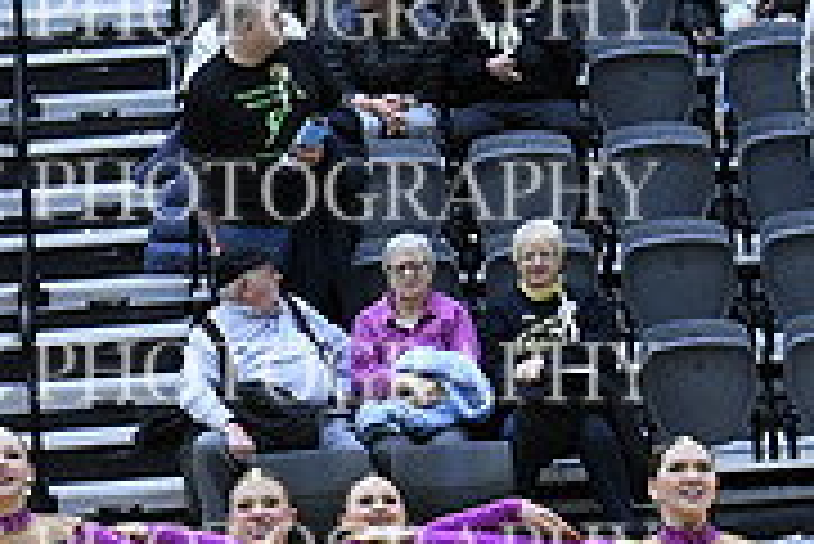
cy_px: 825
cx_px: 9
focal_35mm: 337
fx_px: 7626
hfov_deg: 6.1
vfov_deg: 4.1
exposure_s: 1/400
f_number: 4
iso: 5000
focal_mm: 70
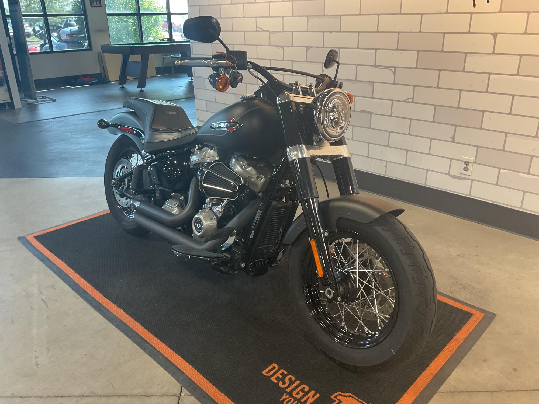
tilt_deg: -23.2
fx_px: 452
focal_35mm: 29
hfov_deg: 61.7
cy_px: 202
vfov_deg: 48.2
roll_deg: +1.5
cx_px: 270
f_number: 1.8
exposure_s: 1/50
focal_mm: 3
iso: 64
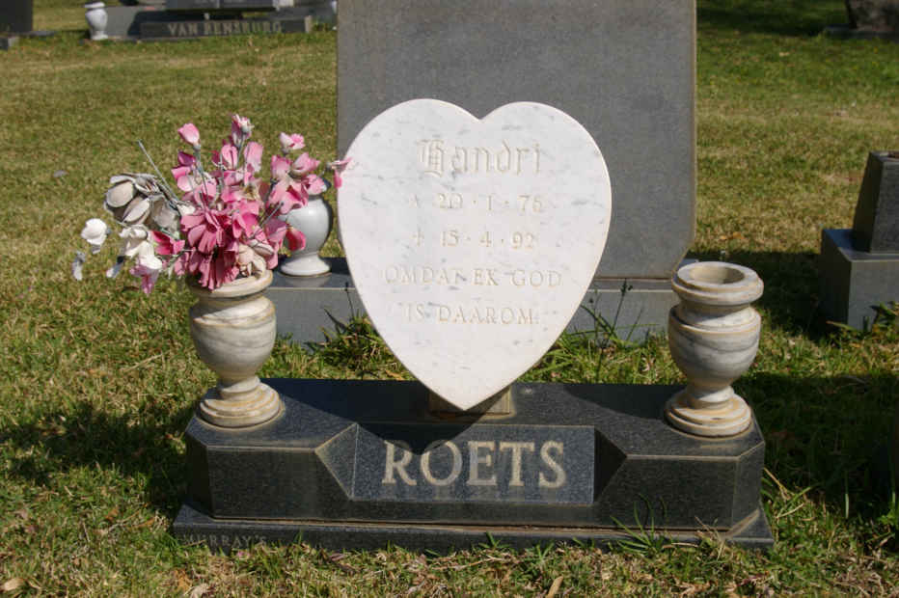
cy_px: 299
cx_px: 450
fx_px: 1235
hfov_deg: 40.0
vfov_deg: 27.2
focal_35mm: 50
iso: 200
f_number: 11
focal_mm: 33
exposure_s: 1/500
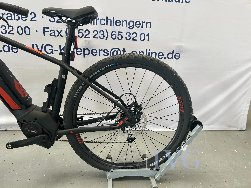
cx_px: 126
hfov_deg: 67.3
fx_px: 189
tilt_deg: -17.7
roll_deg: -2.2
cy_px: 94
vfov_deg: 53.1
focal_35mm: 26
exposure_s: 1/121
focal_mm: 5.7
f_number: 1.5
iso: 80
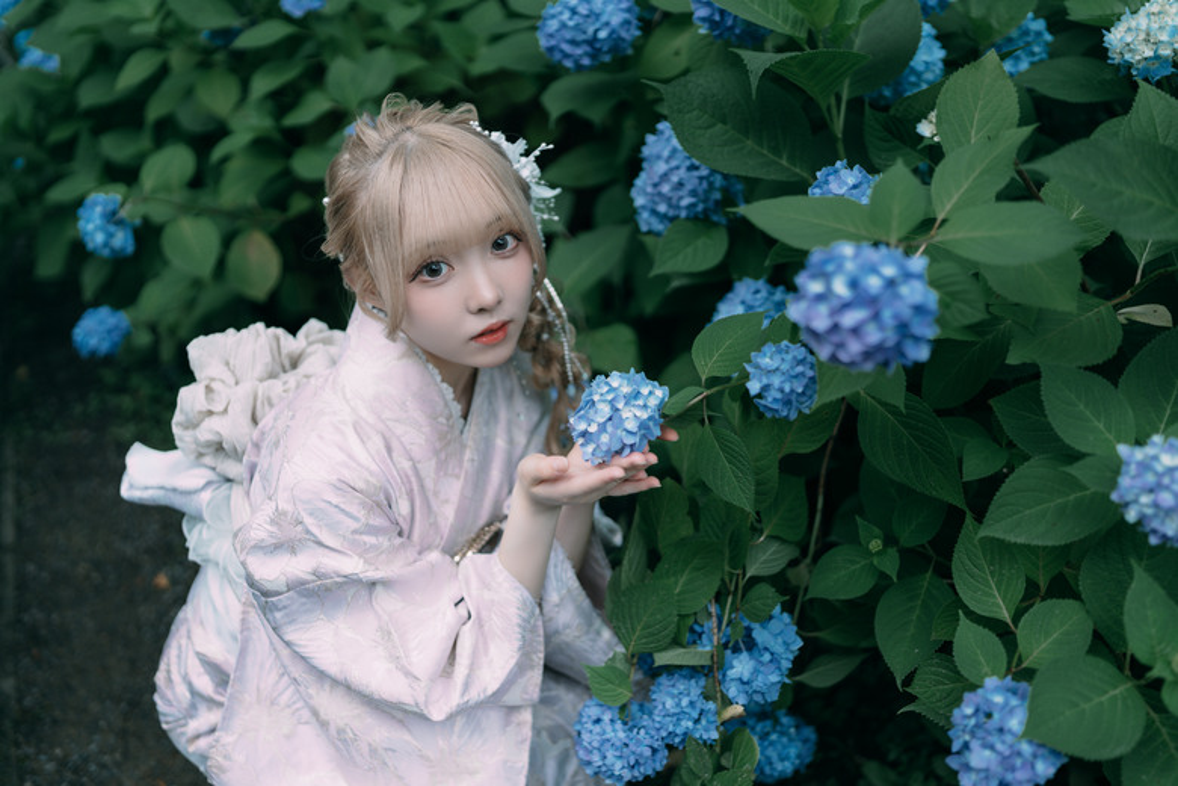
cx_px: 589
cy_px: 393
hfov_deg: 54.4
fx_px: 1145
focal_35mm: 35
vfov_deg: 37.9
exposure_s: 1/3200
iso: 50
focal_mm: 35
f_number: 1.4
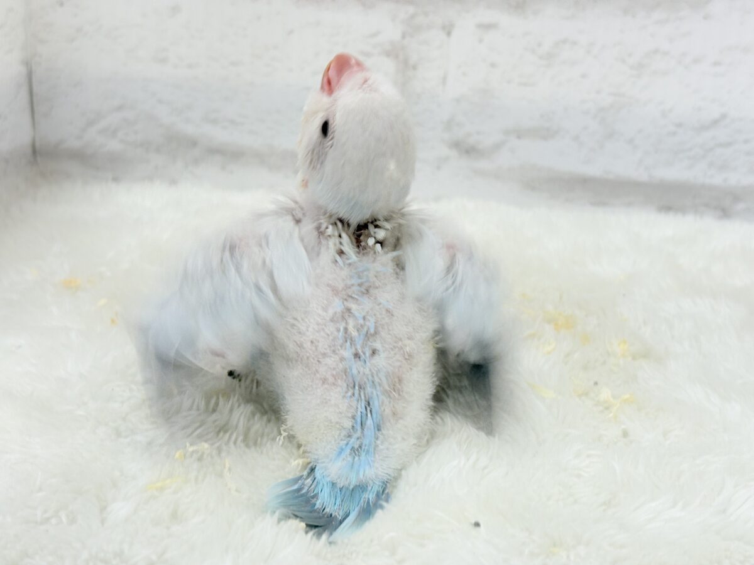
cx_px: 377
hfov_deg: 36.8
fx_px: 1133
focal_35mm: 52
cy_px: 282
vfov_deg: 28.0
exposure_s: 1/50
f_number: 1.6
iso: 32
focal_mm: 5.96
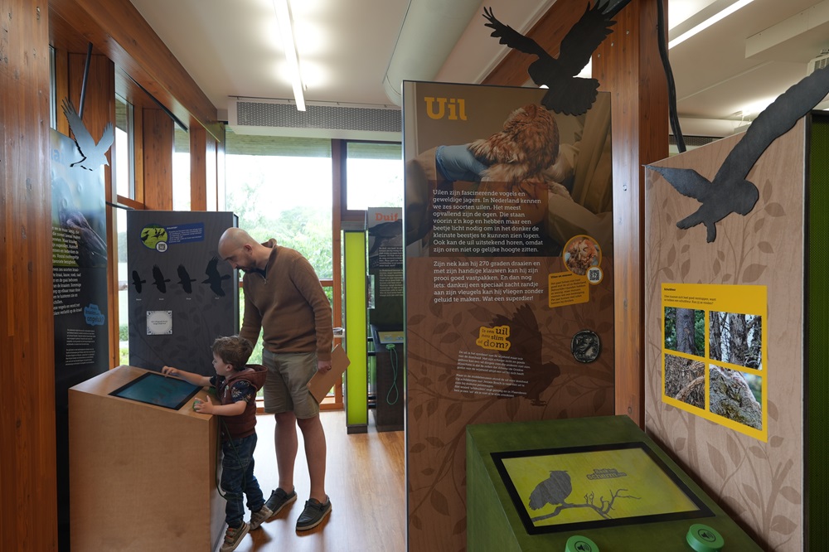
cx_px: 414
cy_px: 276
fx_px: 483
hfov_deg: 81.2
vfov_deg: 59.5
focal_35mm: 21
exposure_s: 1/60
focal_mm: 21
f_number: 4
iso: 250
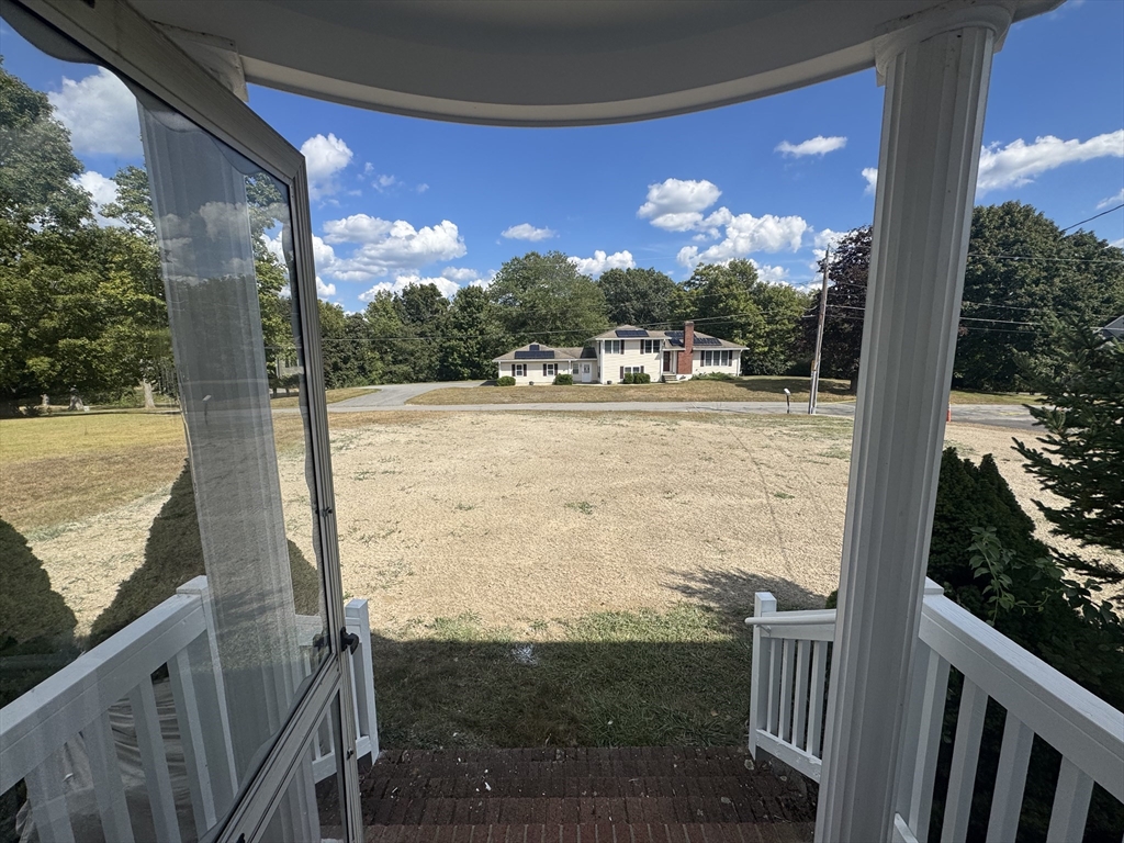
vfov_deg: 85.7
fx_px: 455
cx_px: 562
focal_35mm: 14
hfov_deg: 102.1
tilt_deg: -8.9
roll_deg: +0.9
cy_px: 422
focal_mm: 2.22
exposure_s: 1/2770
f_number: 2.2
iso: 40
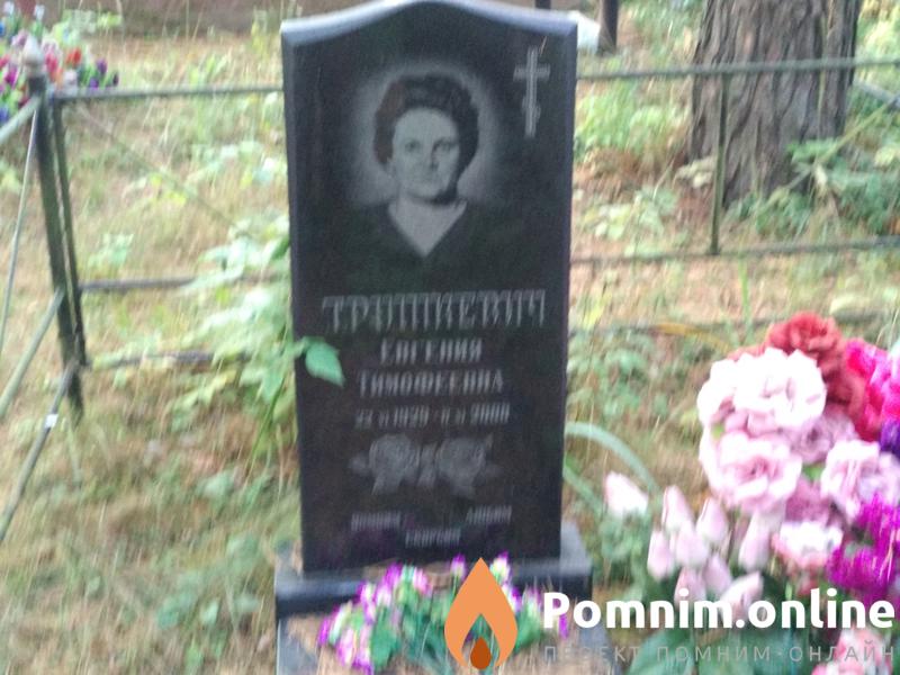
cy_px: 338
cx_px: 450
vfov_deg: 28.0
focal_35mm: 52
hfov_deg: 36.8
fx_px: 1352
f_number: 2.6
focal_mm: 5.99
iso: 1250
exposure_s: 1/30
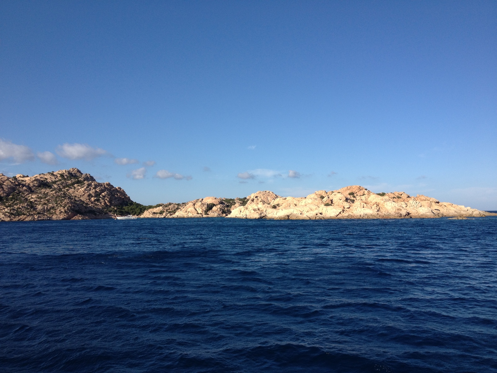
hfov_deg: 52.6
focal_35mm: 35
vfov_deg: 40.7
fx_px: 503
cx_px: 248
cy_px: 186
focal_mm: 4.28
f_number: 2.4
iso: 64
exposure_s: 1/1381
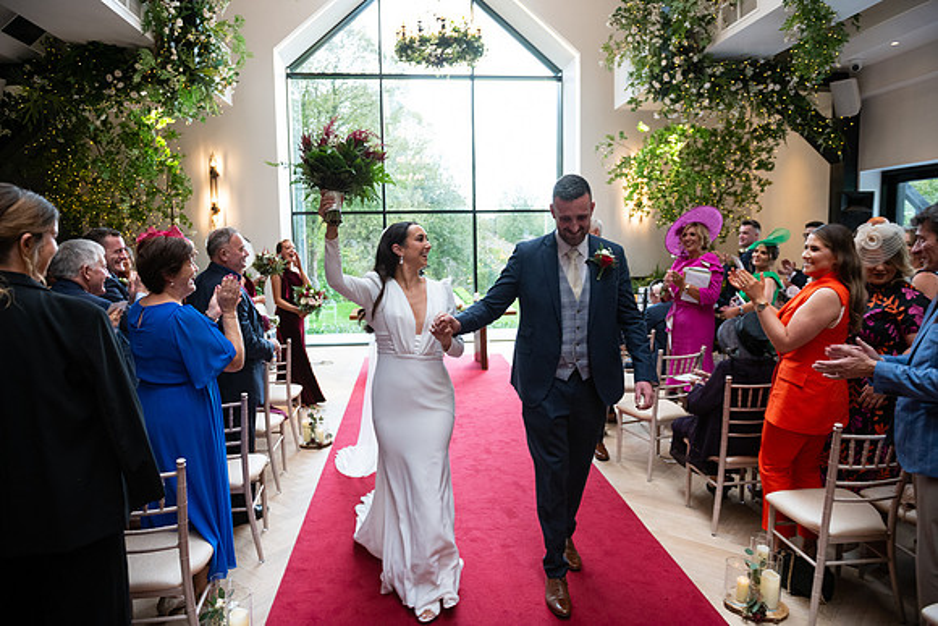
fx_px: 625
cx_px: 469
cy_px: 313
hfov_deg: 73.7
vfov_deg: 53.2
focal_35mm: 24
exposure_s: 1/160
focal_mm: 24
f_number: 3.5
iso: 800
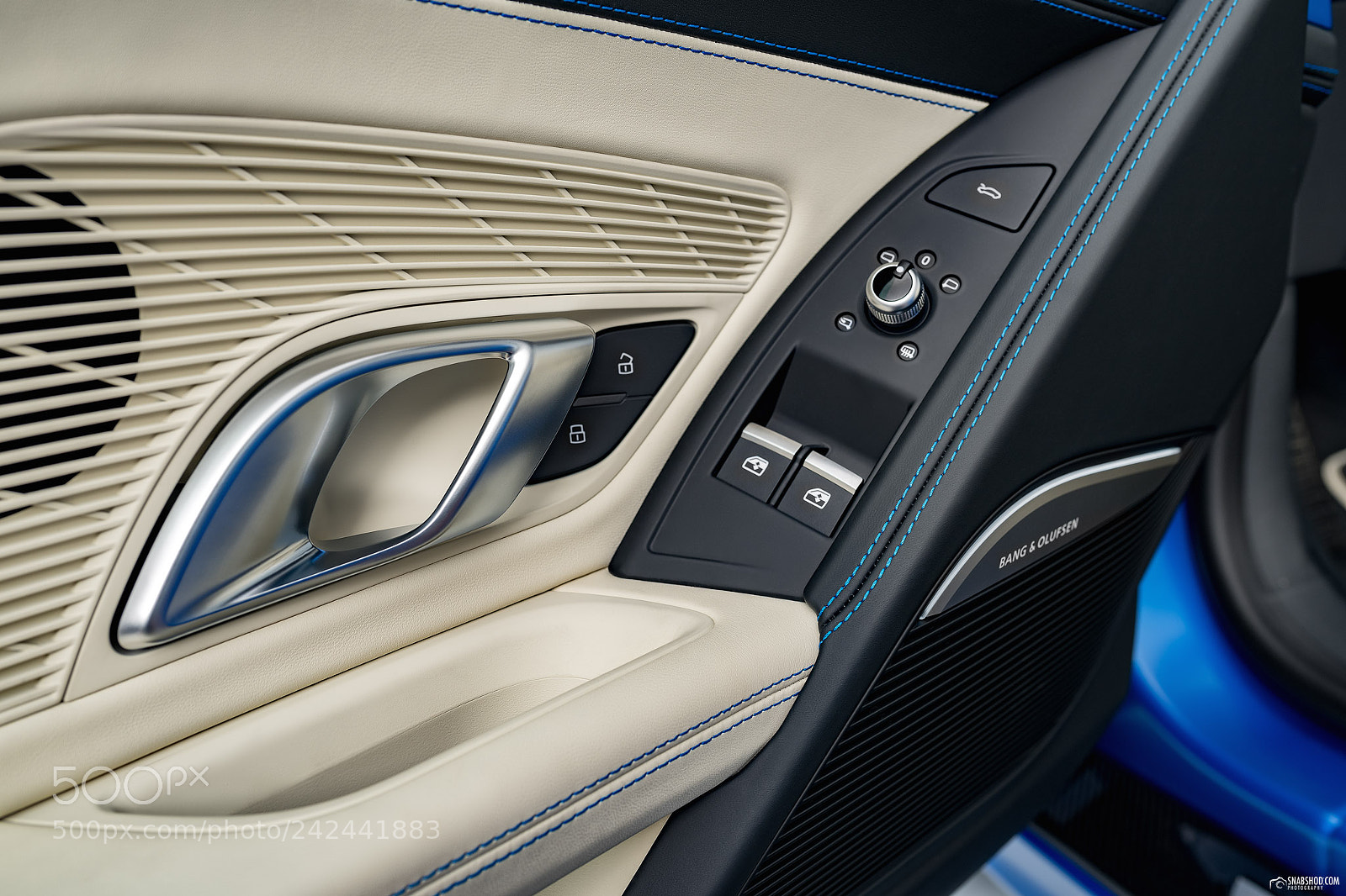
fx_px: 1308
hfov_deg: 54.4
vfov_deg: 37.8
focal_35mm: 35
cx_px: 673
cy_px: 448
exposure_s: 1/1.25
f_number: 5.6
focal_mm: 35
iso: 100
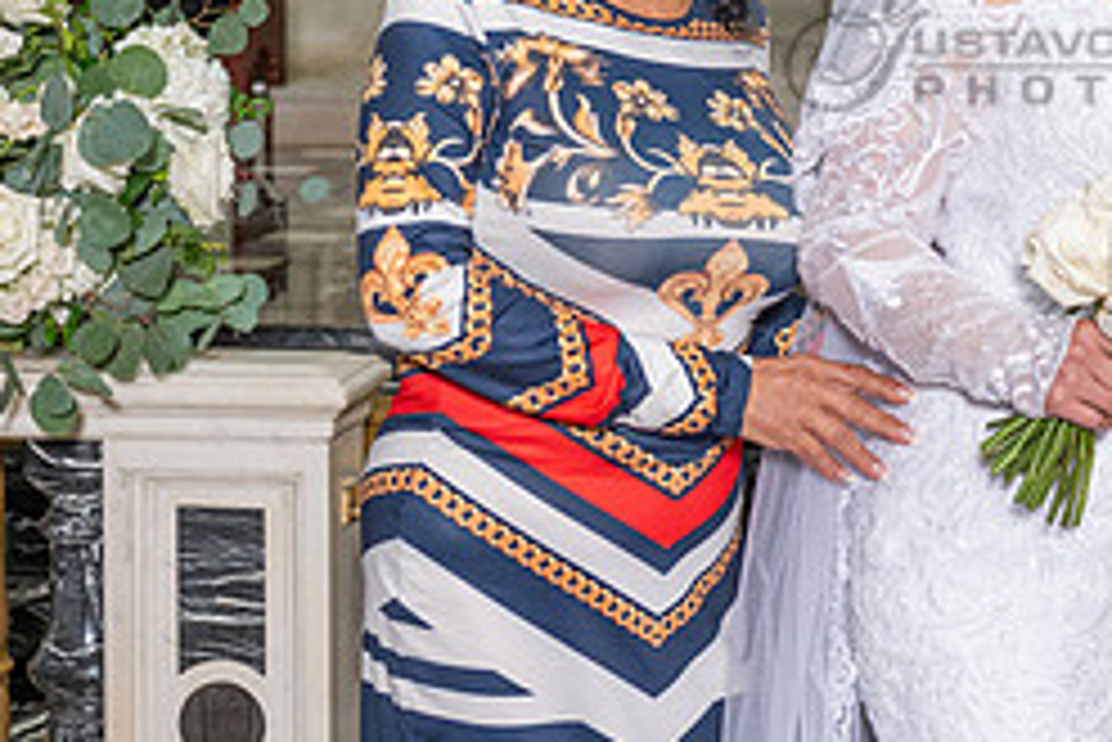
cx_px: 1134
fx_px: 3431
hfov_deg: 17.9
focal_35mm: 111
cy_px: 93
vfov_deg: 12.3
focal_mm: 44
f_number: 4
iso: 800
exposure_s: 1/200
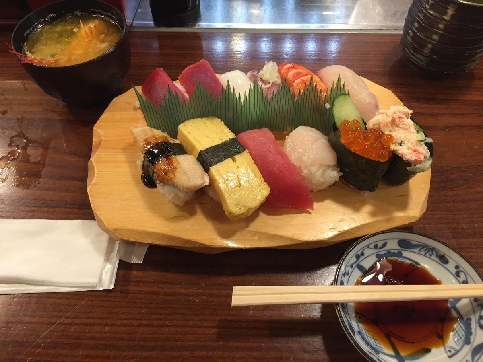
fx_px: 405
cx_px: 242
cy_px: 181
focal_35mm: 29
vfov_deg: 48.2
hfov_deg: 61.7
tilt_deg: -57.2
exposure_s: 1/30
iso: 80
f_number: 2.2
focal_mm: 4.15
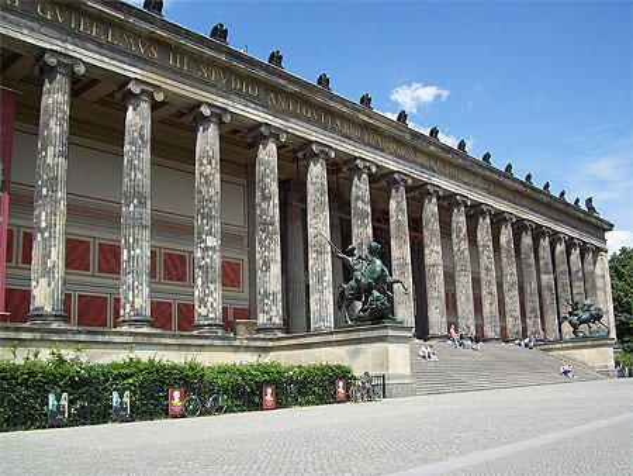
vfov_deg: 39.7
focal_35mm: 36
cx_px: 316
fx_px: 659
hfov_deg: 51.3
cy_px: 238
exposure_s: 1/441
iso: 80
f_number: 4.8
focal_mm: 6
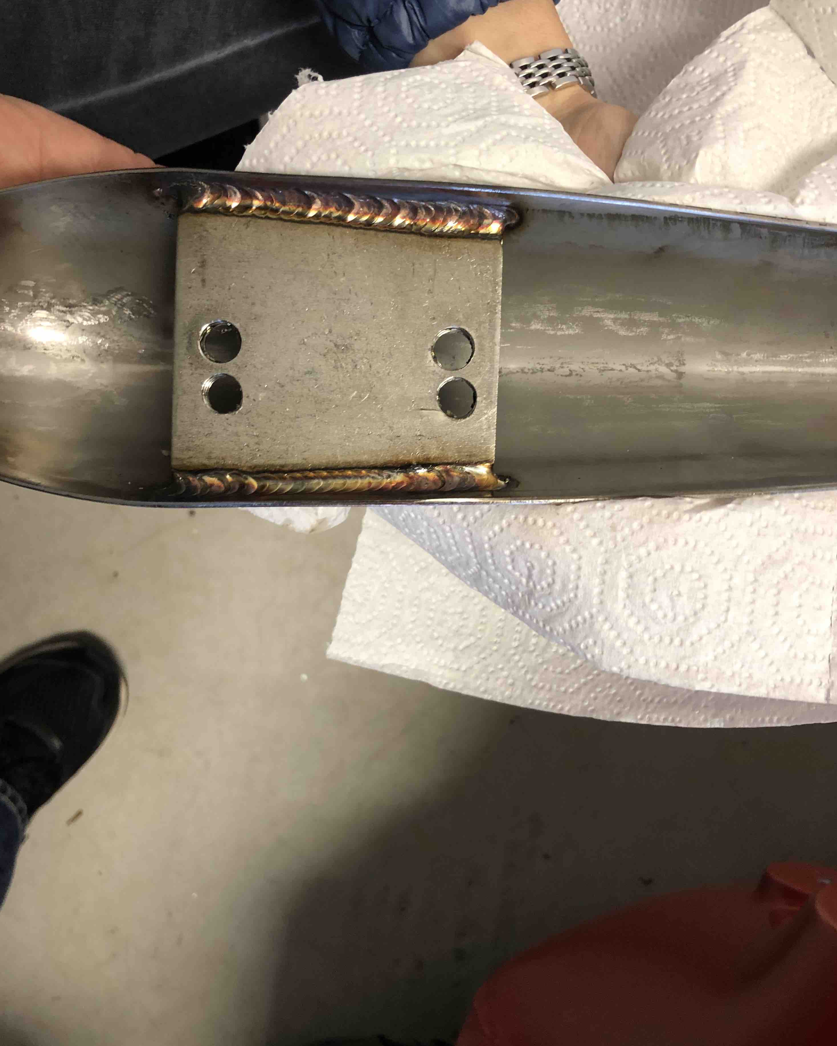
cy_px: 505
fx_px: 929
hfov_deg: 48.5
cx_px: 422
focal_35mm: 30
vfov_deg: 58.8
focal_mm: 4
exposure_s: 1/15
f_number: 1.8
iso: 50
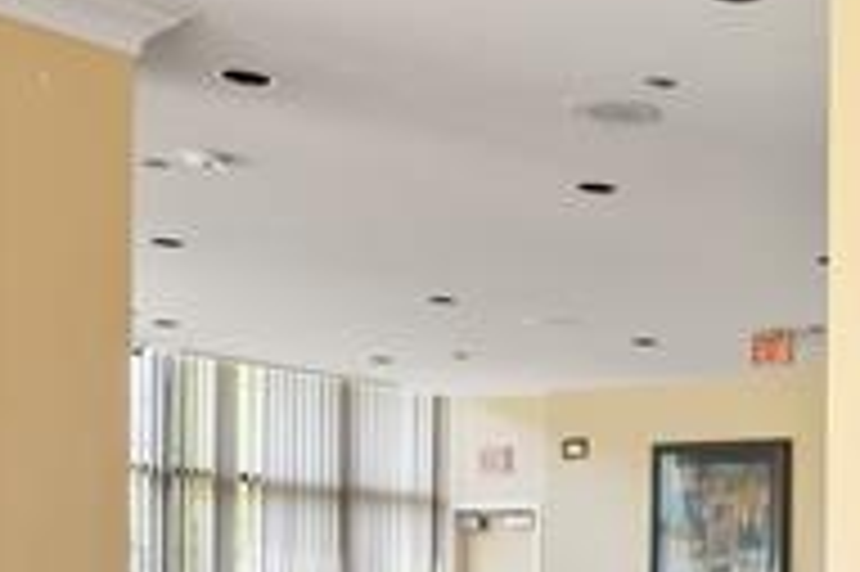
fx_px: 1790
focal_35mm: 75
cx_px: 1243
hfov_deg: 22.7
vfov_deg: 17.4
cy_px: 669
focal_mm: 14
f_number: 11
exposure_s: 1.3
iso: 100
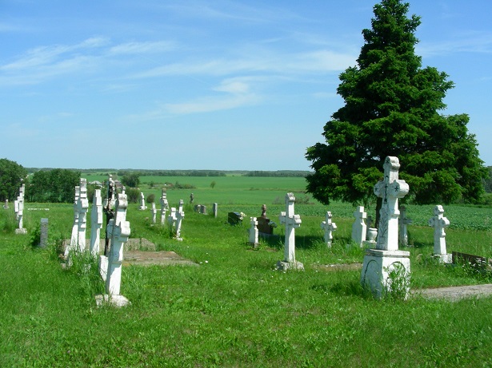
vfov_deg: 37.7
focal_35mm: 38
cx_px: 246
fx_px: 540
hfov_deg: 49.0
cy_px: 184
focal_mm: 6.3
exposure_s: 1/738
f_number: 4
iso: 50
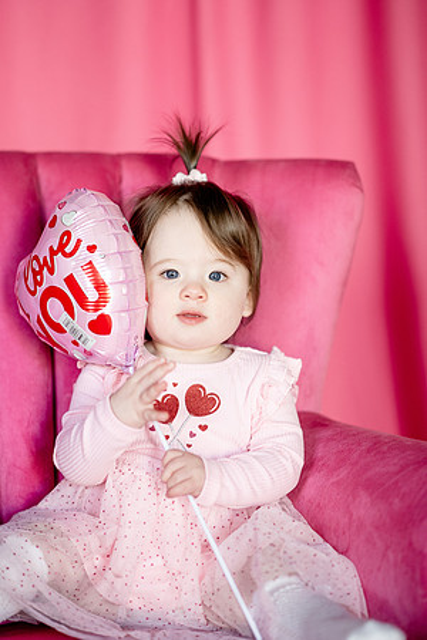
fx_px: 1512
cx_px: 214
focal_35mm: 85
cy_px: 320
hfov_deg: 16.1
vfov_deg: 23.9
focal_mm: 85
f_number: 2
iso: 500
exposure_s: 1/160
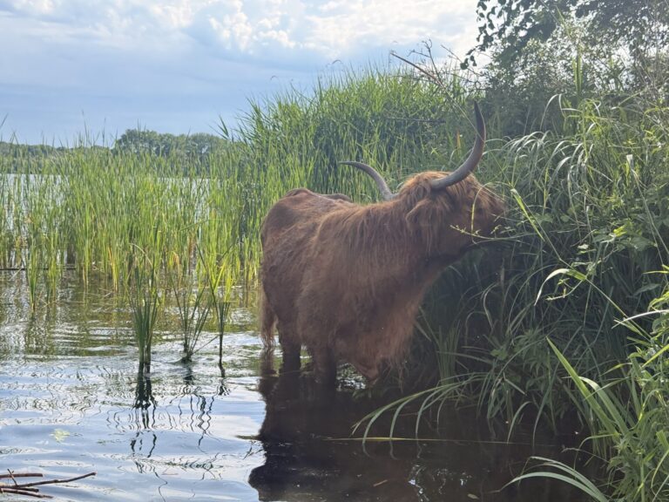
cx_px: 334
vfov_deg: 30.3
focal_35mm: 48
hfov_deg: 39.7
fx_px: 928
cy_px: 251
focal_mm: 6.76
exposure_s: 1/1754
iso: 80
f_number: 1.78
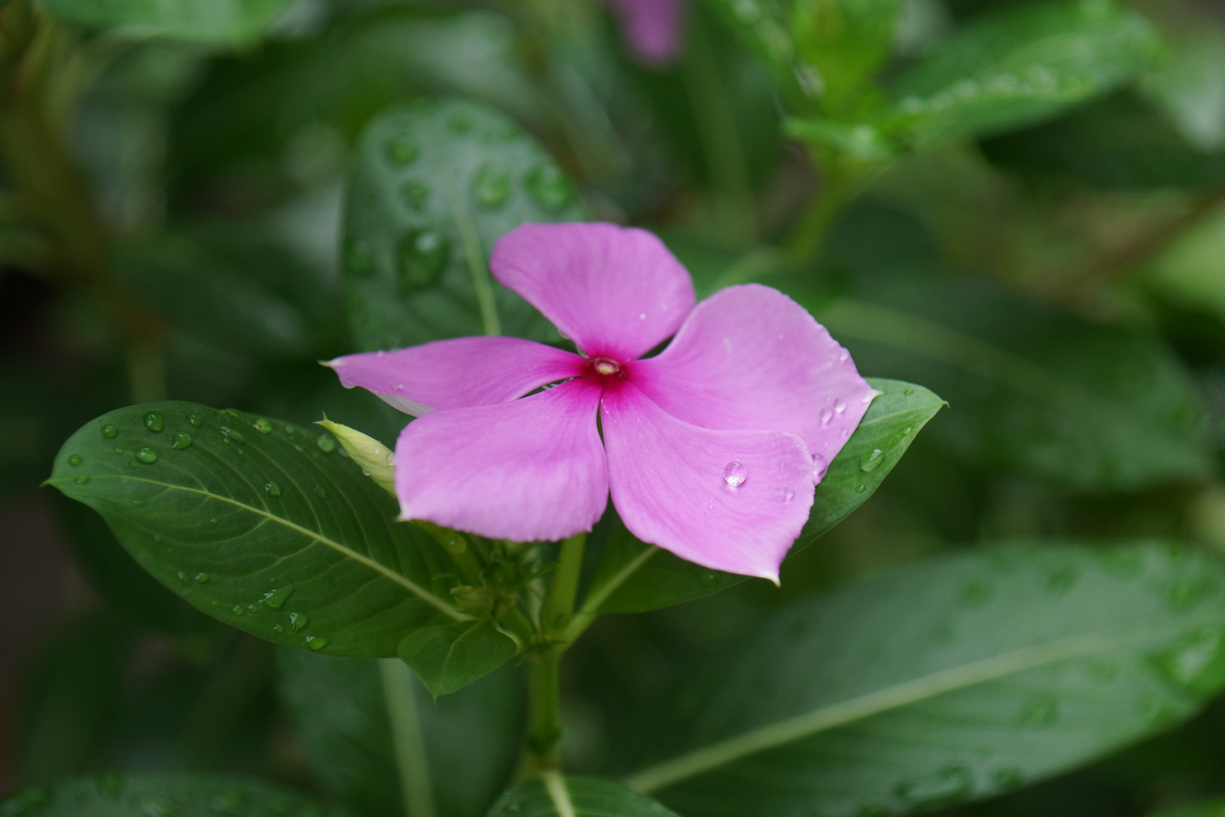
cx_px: 612
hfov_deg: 13.0
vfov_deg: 8.7
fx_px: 5359
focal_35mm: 158
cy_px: 408
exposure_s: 1/200
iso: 320
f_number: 5.6
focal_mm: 105
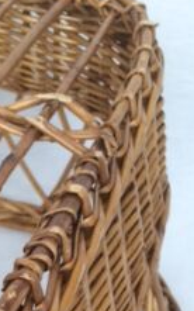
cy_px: 439
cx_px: -127
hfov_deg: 13.5
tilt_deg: -49.8
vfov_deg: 20.6
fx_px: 753
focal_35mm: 89
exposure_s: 1/33
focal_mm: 4.15
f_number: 2.2
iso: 32
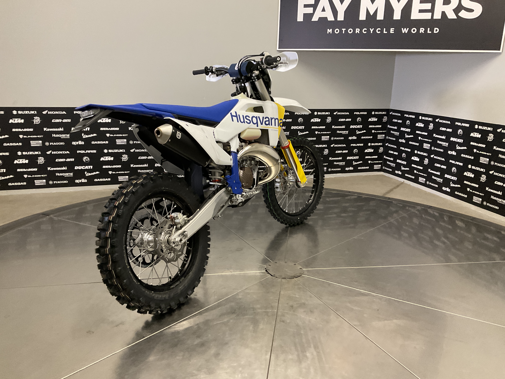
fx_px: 423
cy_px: 190
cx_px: 252
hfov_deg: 61.7
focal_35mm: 29
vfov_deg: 48.2
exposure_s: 1/60
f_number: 1.8
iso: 250
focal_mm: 3
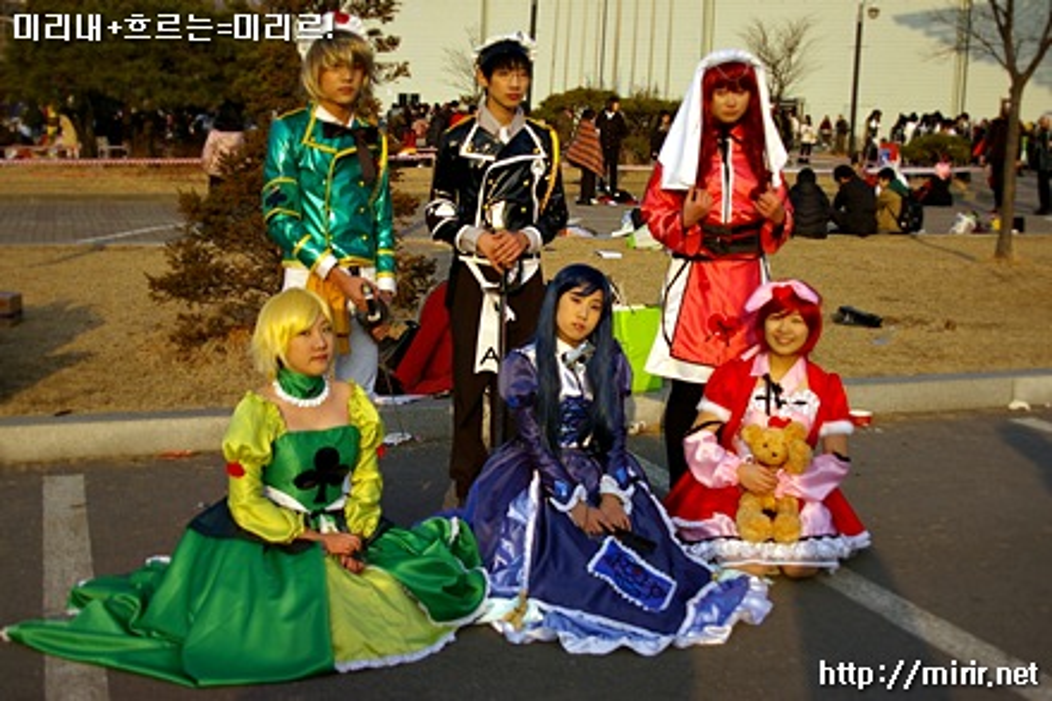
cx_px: 526
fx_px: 1534
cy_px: 350
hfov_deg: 37.9
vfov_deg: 25.7
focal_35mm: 52
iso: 200
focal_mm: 35
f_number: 4
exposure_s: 1/1600
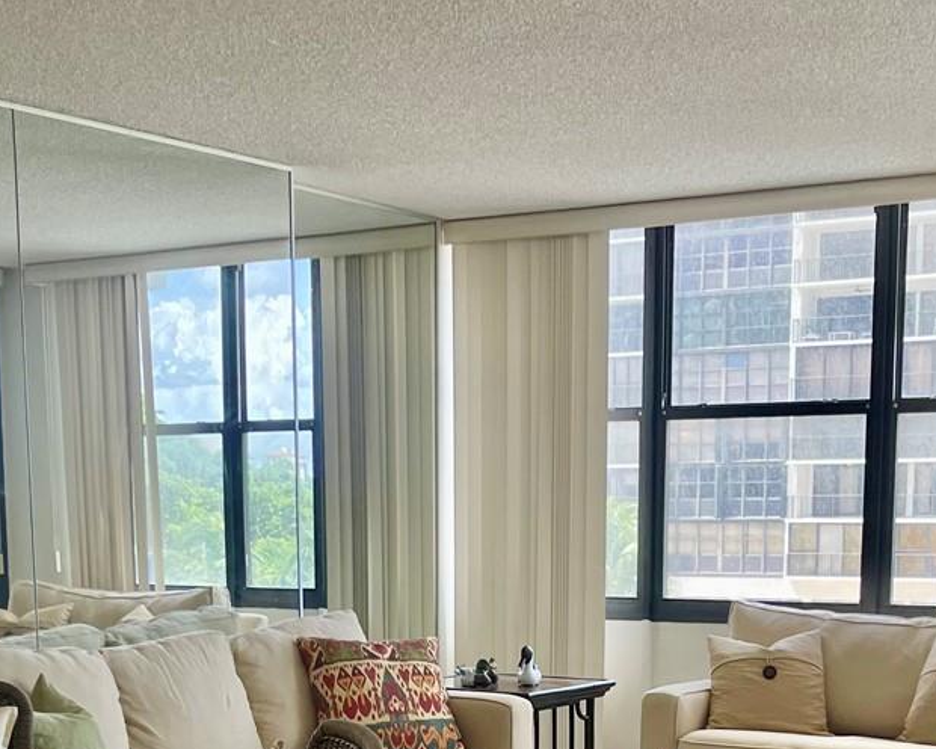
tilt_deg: -10.4
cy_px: 784
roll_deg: +0.4
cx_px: 448
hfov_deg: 30.0
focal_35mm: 63
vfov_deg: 23.0
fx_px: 1745
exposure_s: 1/387
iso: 32
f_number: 1.6
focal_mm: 5.1
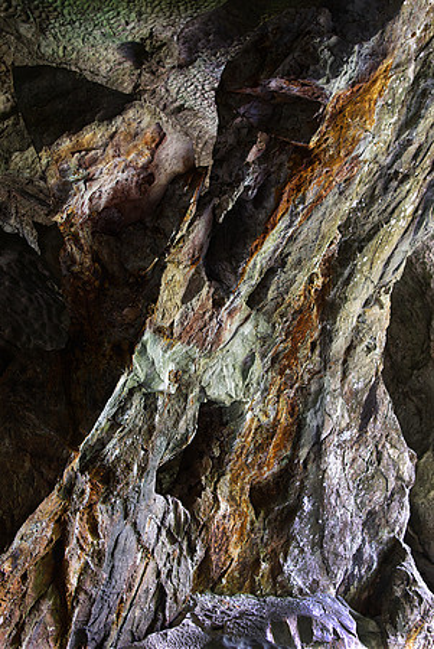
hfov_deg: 26.0
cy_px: 324
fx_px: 938
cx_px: 217
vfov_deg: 38.2
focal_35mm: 52
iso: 100
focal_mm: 35
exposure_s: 3
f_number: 4.5
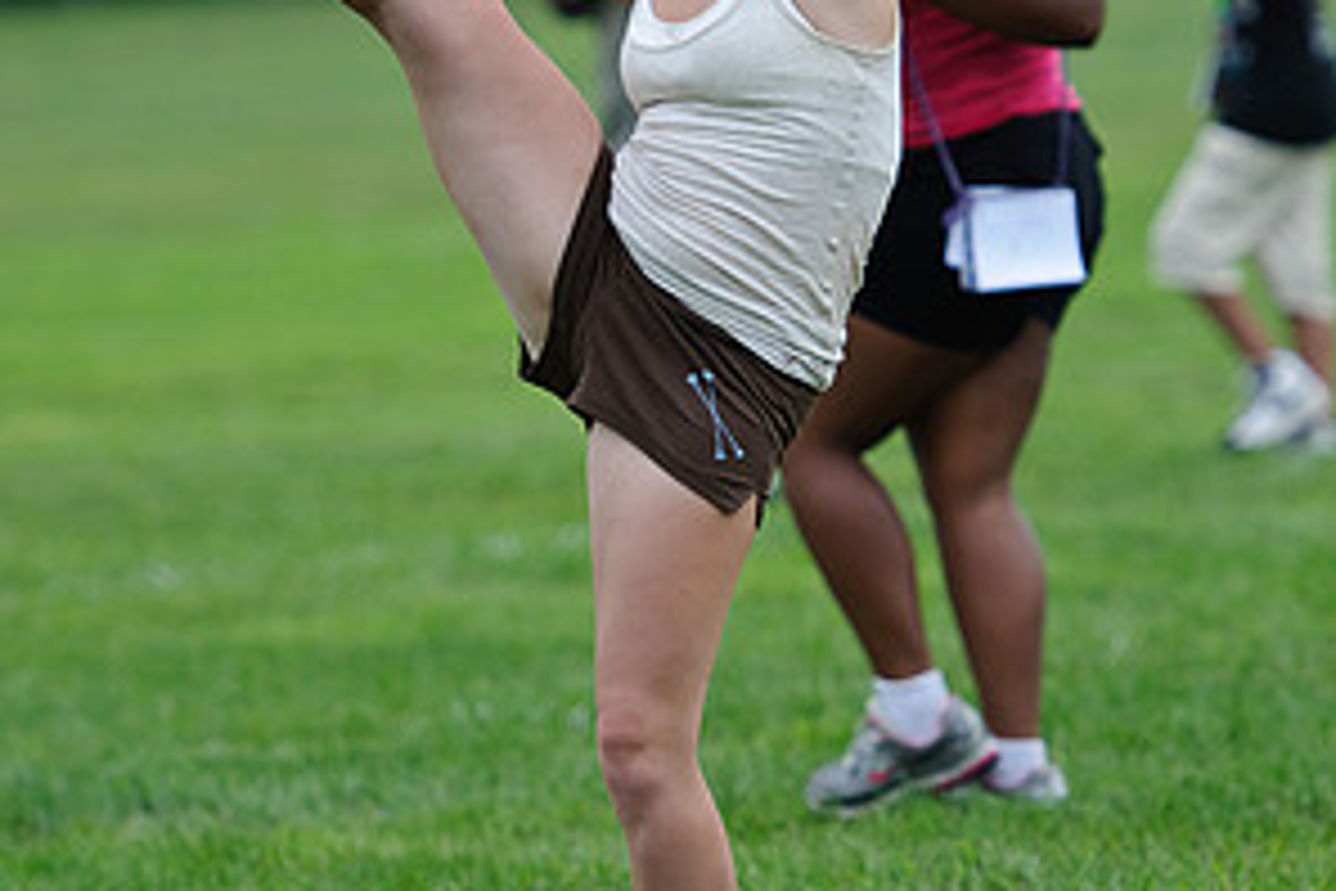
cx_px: 668
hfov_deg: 6.0
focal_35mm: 341
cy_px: 382
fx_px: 12654
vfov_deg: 4.0
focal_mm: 150
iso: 200
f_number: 2.8
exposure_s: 1/750
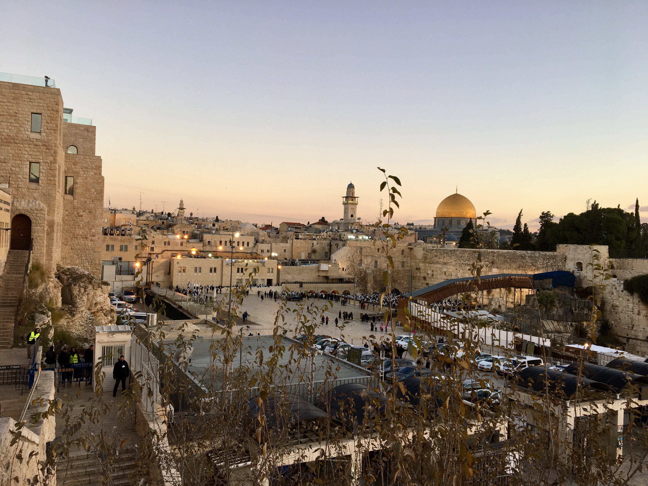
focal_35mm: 29
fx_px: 543
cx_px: 324
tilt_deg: +0.8
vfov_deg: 48.2
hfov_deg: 61.7
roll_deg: -2.3
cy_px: 243
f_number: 2.2
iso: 32
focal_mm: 4.15
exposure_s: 1/100
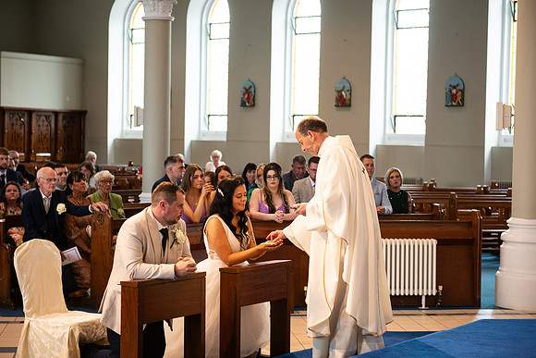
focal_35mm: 70
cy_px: 179
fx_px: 1042
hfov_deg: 28.8
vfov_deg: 19.5
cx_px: 268
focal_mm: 70
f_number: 3.5
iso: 800
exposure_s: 1/160
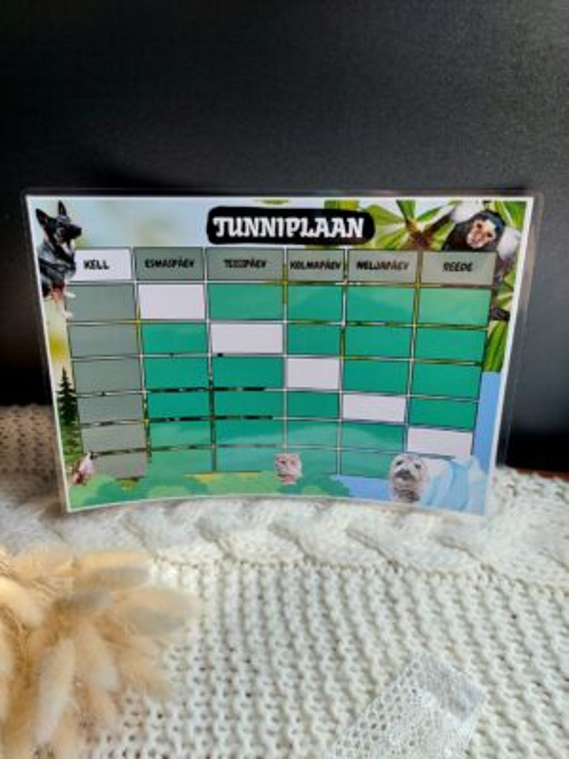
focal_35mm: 24
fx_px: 526
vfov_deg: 71.6
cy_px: 380
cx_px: 284
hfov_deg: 56.8
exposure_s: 1/108
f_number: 1.8
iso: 40
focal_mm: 5.23
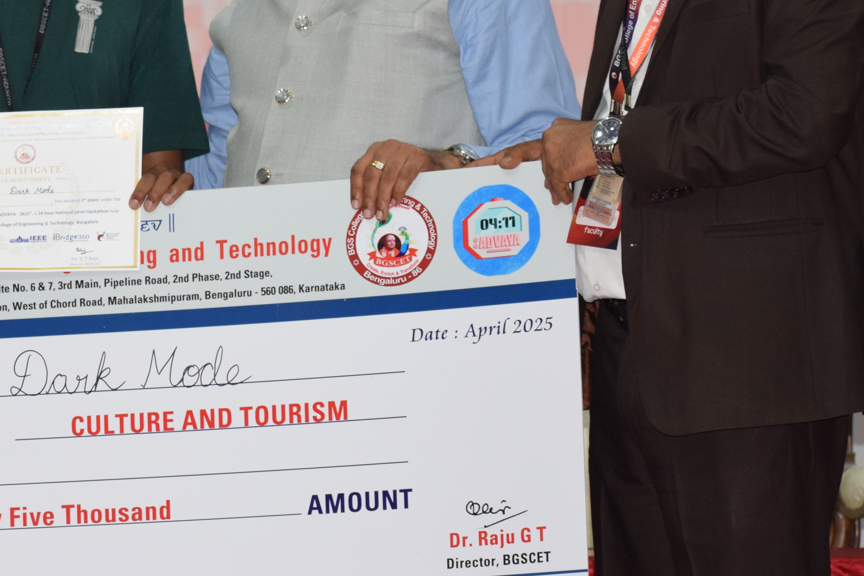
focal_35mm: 212
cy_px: 86
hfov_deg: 9.6
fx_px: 5087
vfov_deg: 6.5
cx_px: 31
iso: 900
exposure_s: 1/60
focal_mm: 70
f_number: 4.5
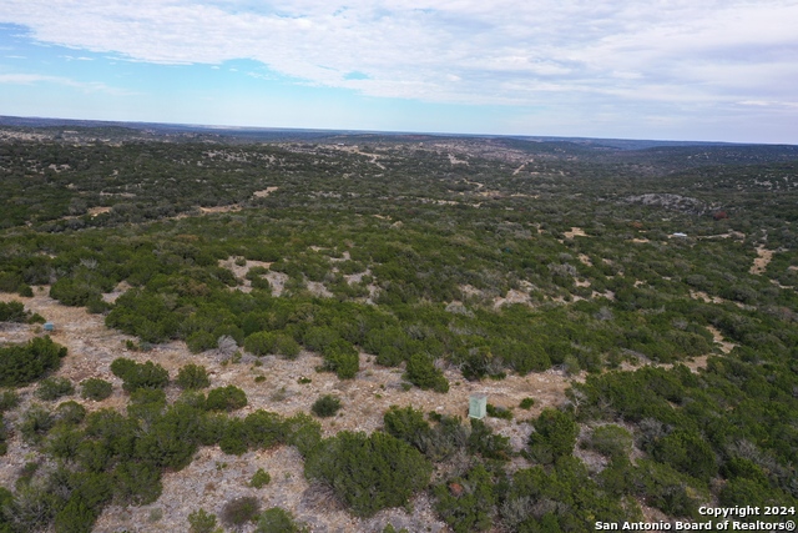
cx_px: 399
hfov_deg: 65.5
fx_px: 621
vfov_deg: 46.4
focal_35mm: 28
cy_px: 266
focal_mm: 10.26
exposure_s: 1/320
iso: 100
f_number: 5.6
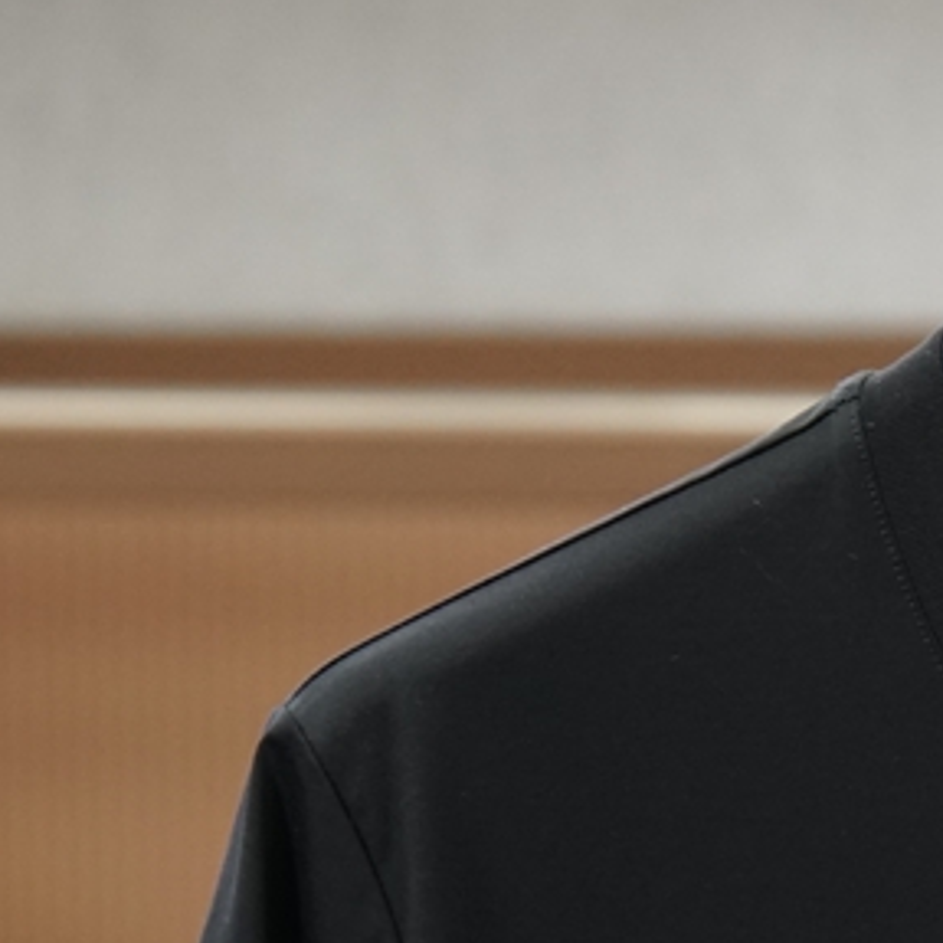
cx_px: 1326
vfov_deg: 6.5
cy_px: 933
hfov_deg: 6.5
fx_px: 8260
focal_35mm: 268
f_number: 3.5
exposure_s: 1/125
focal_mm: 56
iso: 1000
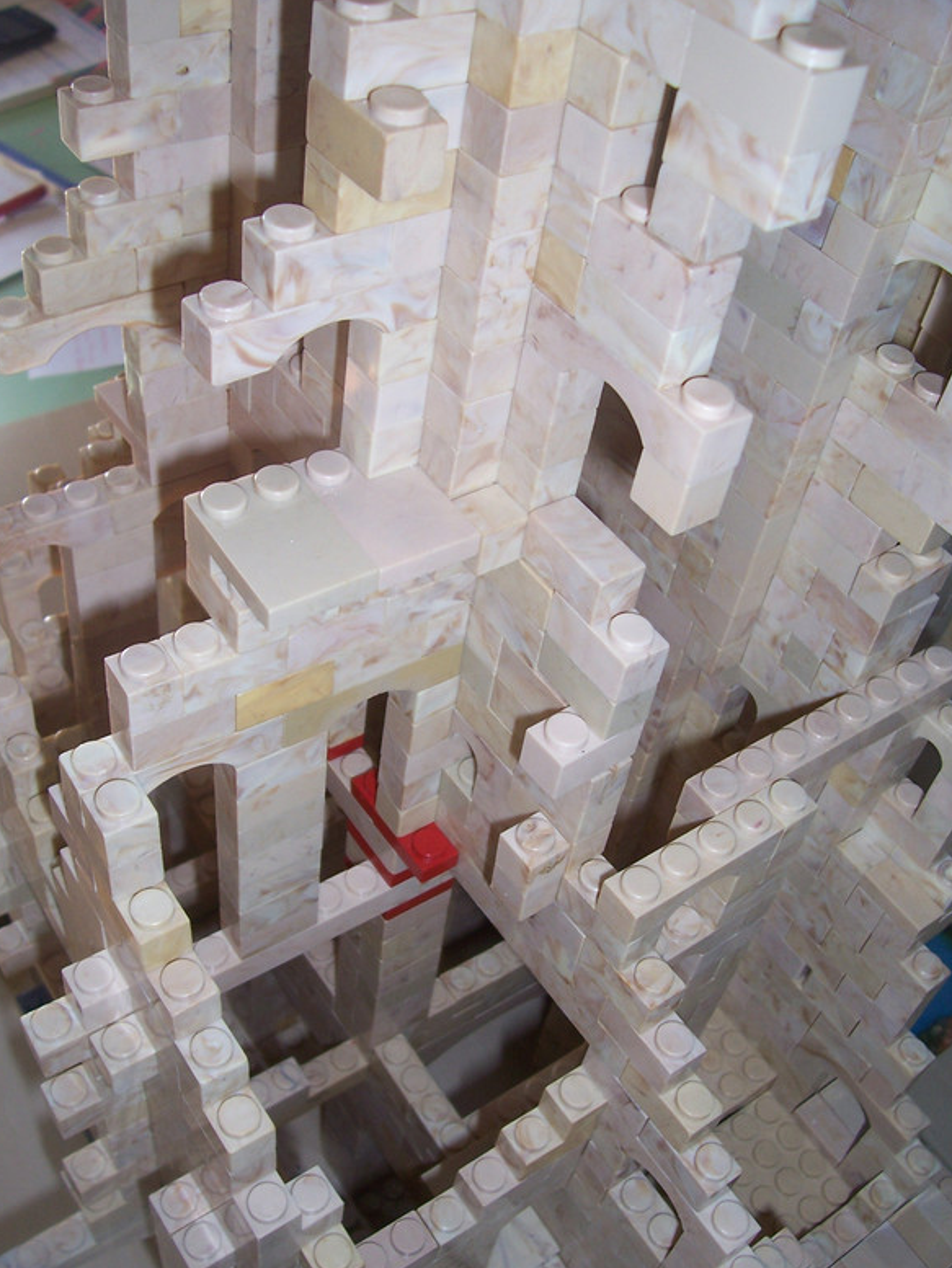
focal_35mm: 35
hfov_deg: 40.7
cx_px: 467
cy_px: 645
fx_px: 1283
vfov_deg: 52.6
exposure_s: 1/60
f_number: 2.7
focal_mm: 5.6
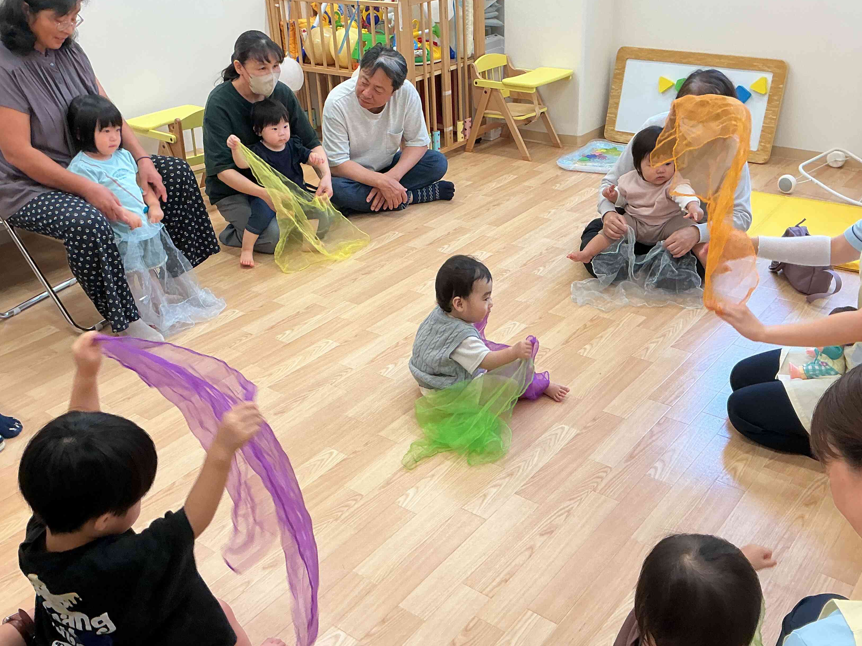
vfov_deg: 39.6
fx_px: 896
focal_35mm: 36
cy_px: 292
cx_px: 429
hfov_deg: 51.4
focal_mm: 3
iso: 50
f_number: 1.8
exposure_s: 1/120
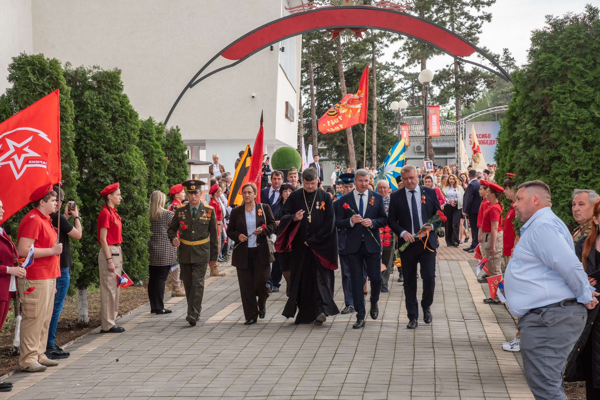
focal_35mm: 88
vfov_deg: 15.6
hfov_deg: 23.2
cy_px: 200
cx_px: 300
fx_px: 1460
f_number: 10
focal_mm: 85
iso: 640
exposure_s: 1/160
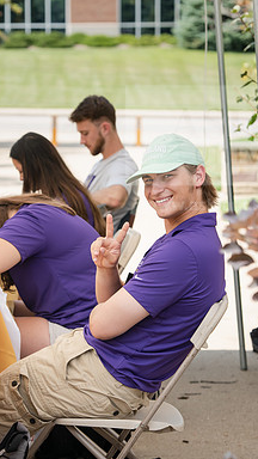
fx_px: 2116
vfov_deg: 12.4
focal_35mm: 174
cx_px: 90
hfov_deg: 7.0
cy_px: 230
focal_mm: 110
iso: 320
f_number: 5.6
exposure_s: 1/500
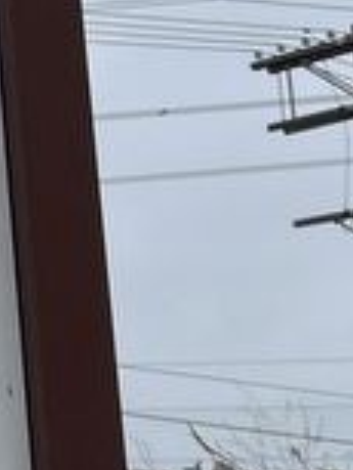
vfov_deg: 14.2
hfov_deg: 9.7
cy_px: -52
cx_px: -488
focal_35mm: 136
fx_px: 1847
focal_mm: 5.1
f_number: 1.6
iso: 50
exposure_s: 1/2024
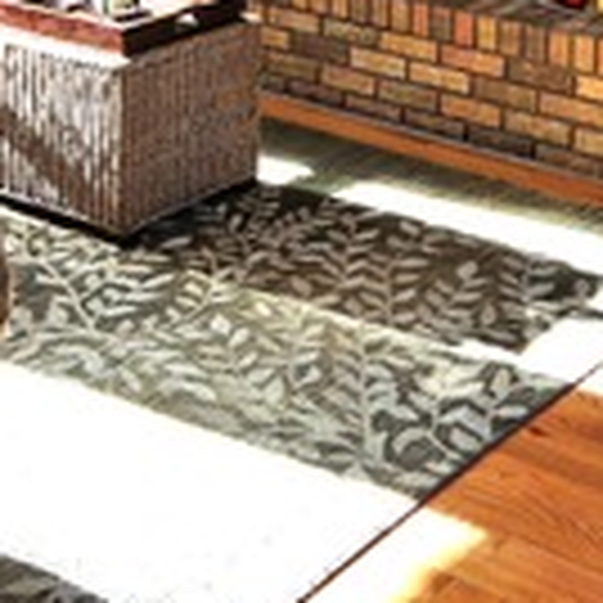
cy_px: -65
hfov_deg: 23.7
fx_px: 1439
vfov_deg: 22.3
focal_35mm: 73
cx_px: 284
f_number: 4
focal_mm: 12
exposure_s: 1/40
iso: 200
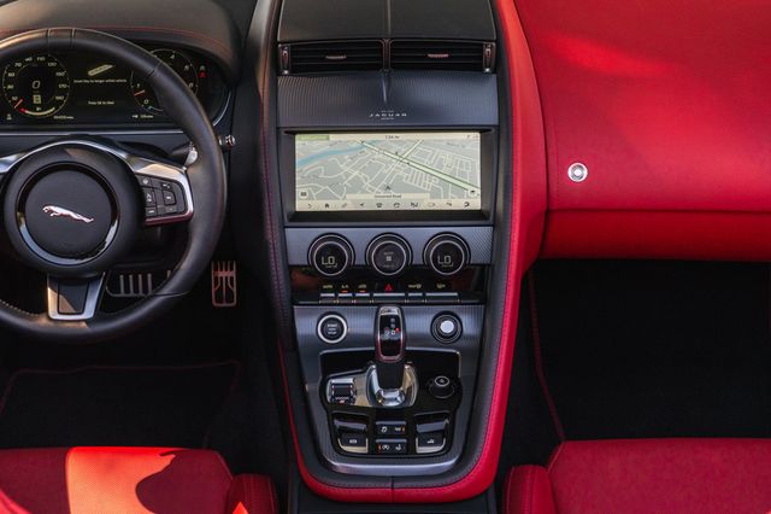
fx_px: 1379
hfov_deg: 31.2
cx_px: 339
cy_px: 242
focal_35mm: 64
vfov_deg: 21.1
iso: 640
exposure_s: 1/160
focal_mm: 44
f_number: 7.1
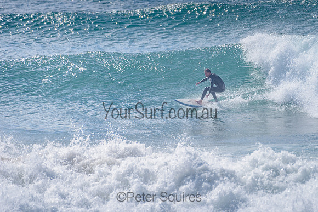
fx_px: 5409
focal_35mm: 612
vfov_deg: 2.2
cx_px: 195
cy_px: 82
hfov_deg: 3.4
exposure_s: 1/2000
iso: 100
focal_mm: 500
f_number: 5.6
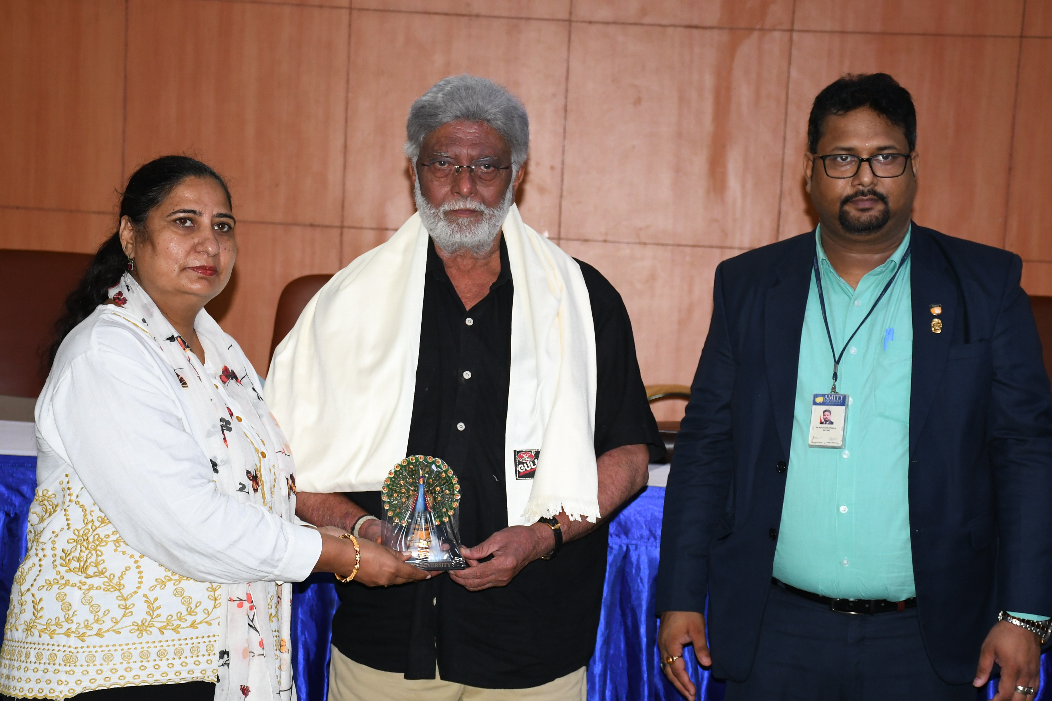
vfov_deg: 16.1
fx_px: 2483
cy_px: 388
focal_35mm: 85
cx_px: 526
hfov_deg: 23.9
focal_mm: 50
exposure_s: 1/125
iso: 800
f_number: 5.6
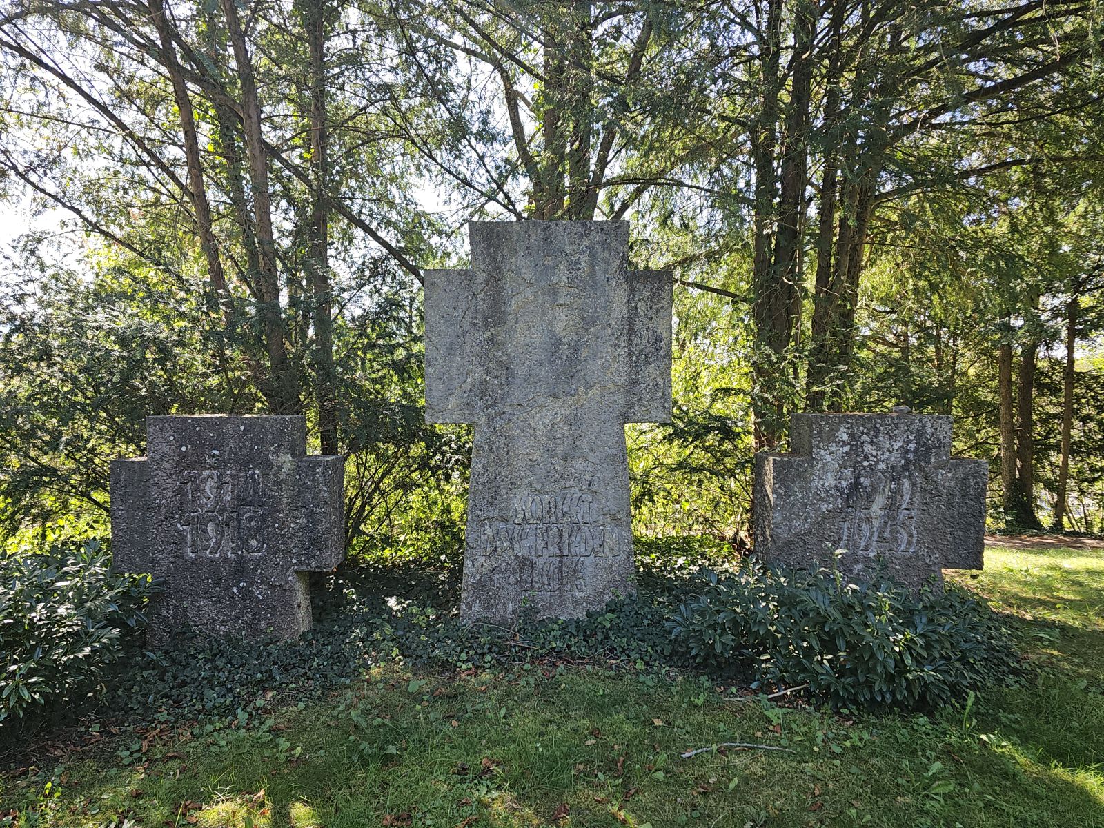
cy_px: 414
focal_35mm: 23
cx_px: 552
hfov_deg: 73.9
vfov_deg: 58.9
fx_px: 734
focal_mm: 6.3
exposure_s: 1/50
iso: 12
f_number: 1.7
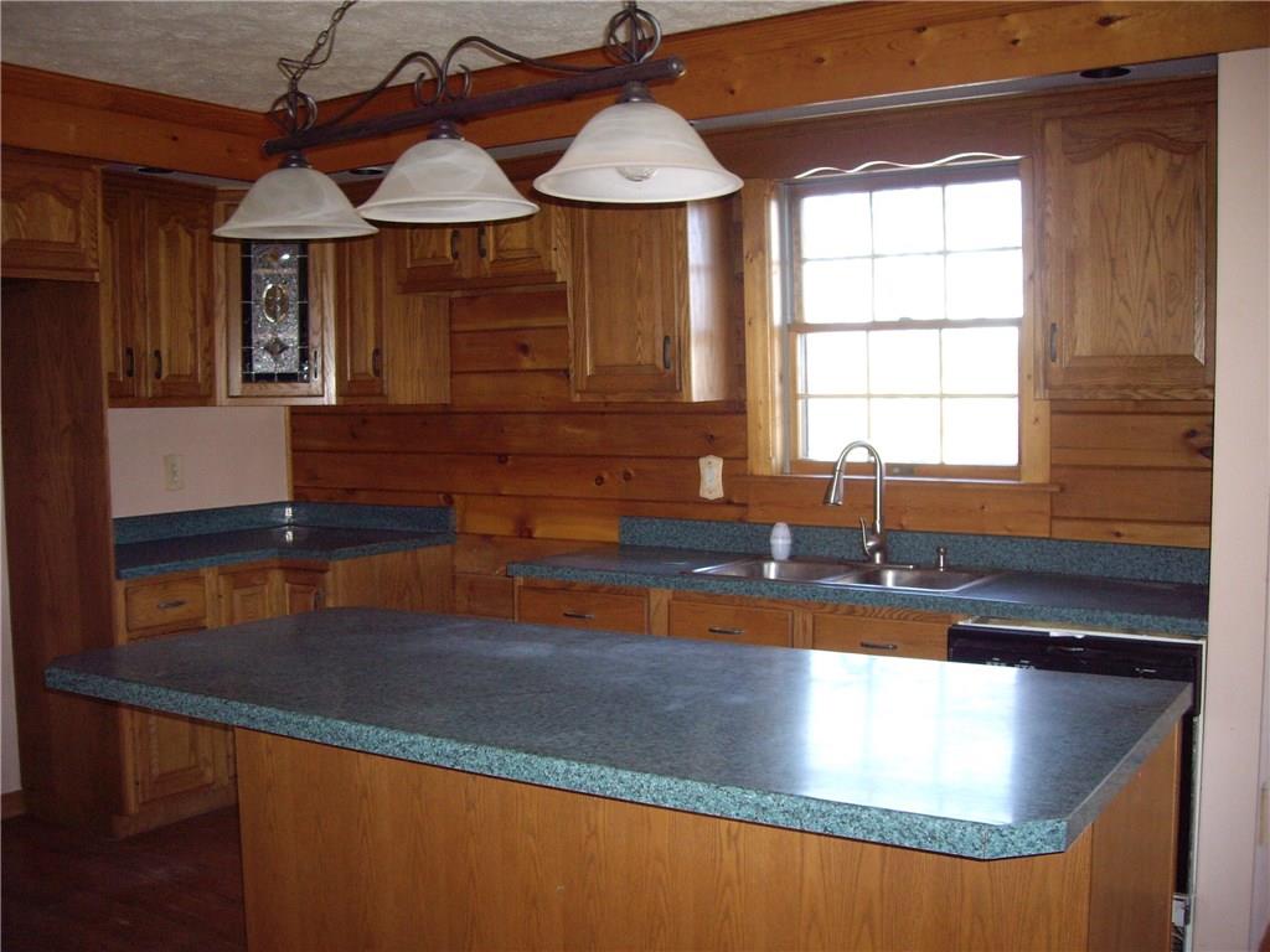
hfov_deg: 49.0
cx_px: 635
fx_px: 1394
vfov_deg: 37.7
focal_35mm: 38
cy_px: 476
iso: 200
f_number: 2.7
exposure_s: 1/40
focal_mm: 6.2
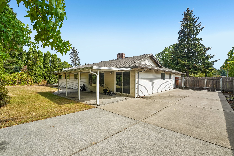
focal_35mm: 16
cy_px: 78
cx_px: 117
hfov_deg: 96.7
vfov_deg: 73.7
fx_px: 104
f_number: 8
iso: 400
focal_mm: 16
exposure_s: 1/1250
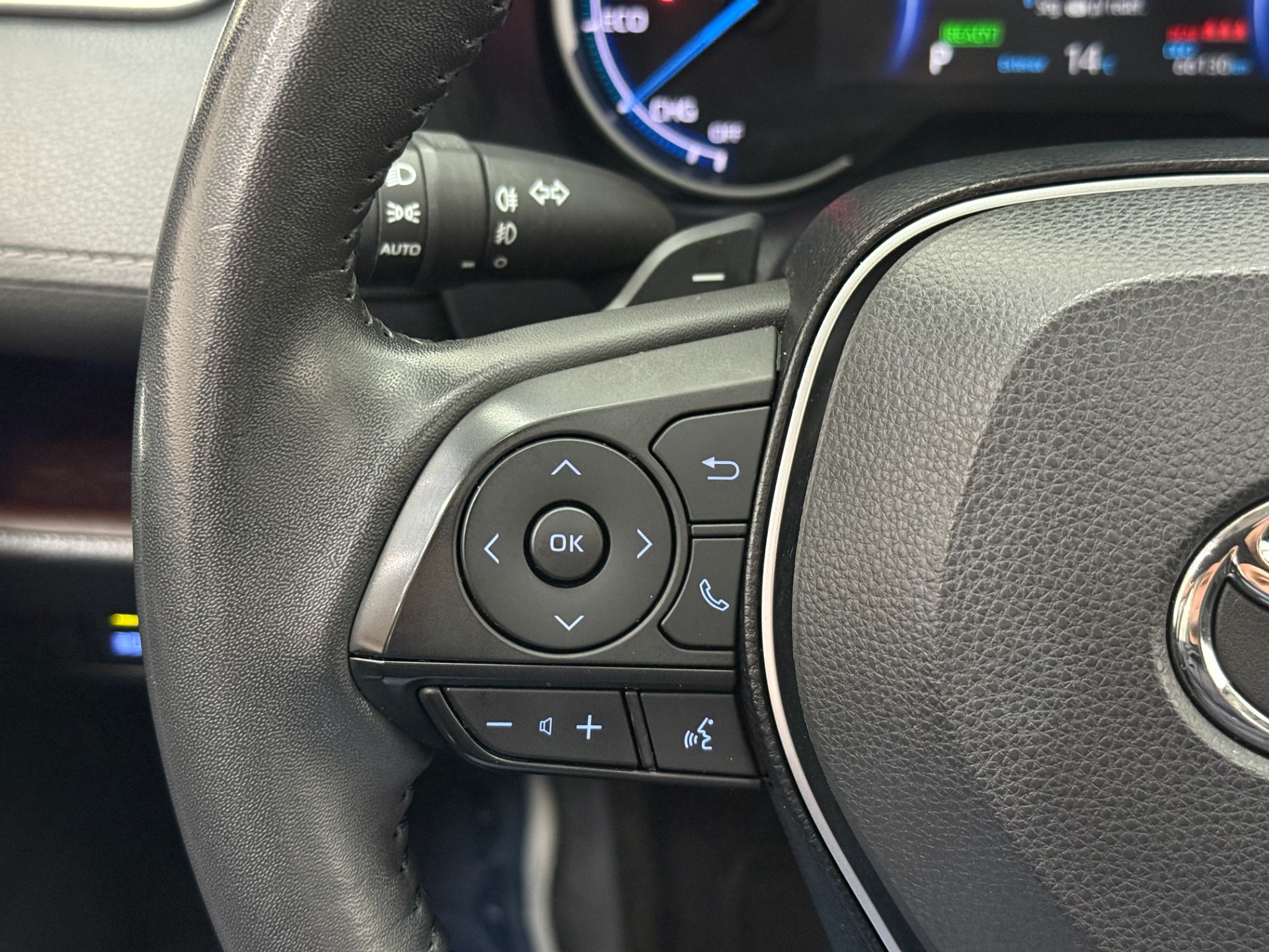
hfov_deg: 39.7
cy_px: 476
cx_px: 634
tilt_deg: -37.8
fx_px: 1760
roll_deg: +0.3
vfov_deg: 30.3
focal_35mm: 48
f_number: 1.78
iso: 500
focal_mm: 6.76
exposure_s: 1/30
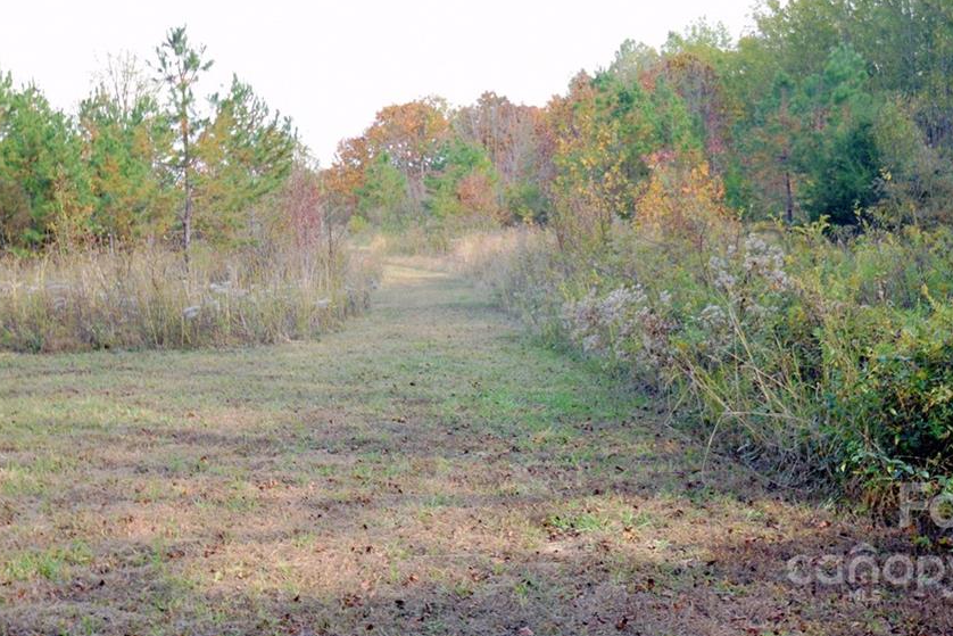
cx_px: 546
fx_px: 1165
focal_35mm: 44
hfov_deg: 44.4
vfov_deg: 30.5
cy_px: 259
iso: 200
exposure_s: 1/125
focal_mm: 24
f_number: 5.6
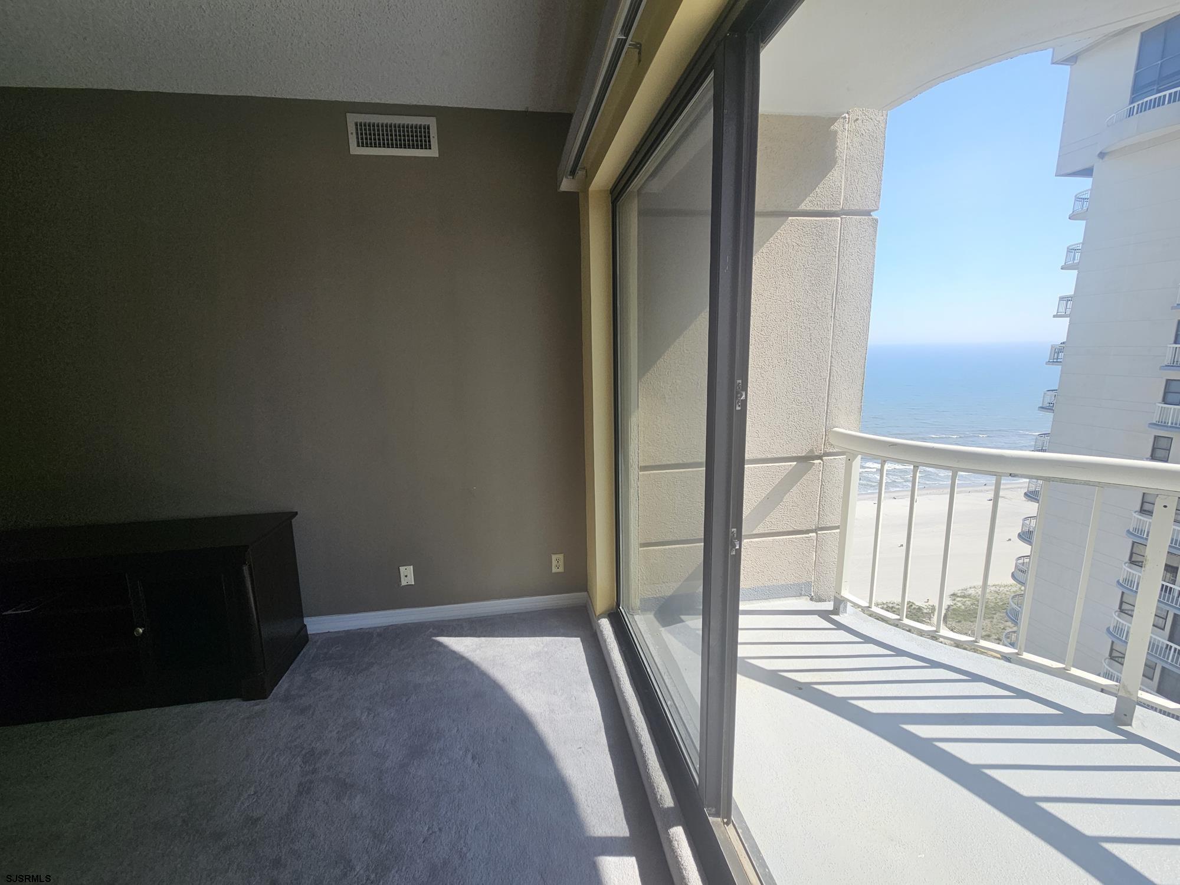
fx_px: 443
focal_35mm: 13
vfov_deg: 89.9
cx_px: 590
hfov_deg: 106.2
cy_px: 442
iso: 50
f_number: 2.2
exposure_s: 1/944
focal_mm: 2.2
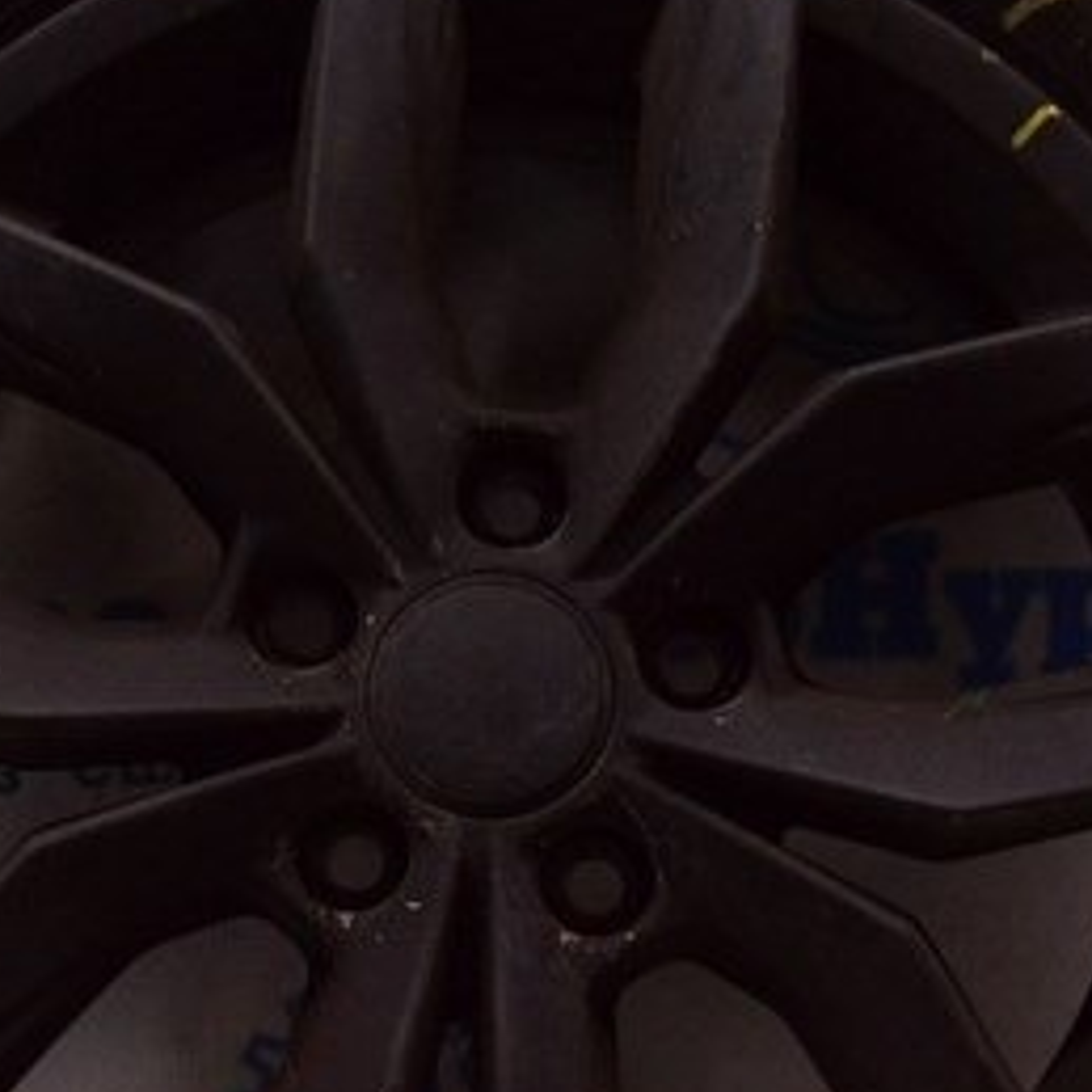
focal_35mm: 111
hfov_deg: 15.7
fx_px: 3962
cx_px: 405
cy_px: 630
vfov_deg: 15.7
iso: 1600
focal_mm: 22
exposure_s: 1/400
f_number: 4
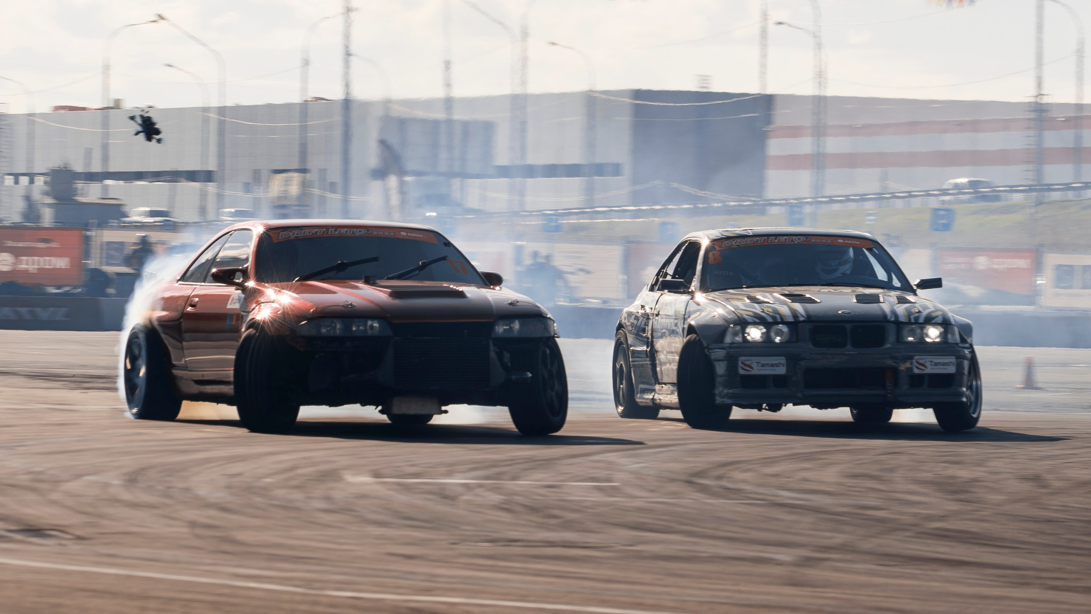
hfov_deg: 7.9
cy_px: 310
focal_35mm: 274
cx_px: 594
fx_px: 7927
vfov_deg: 4.4
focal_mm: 140
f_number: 13
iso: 100
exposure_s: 1/125
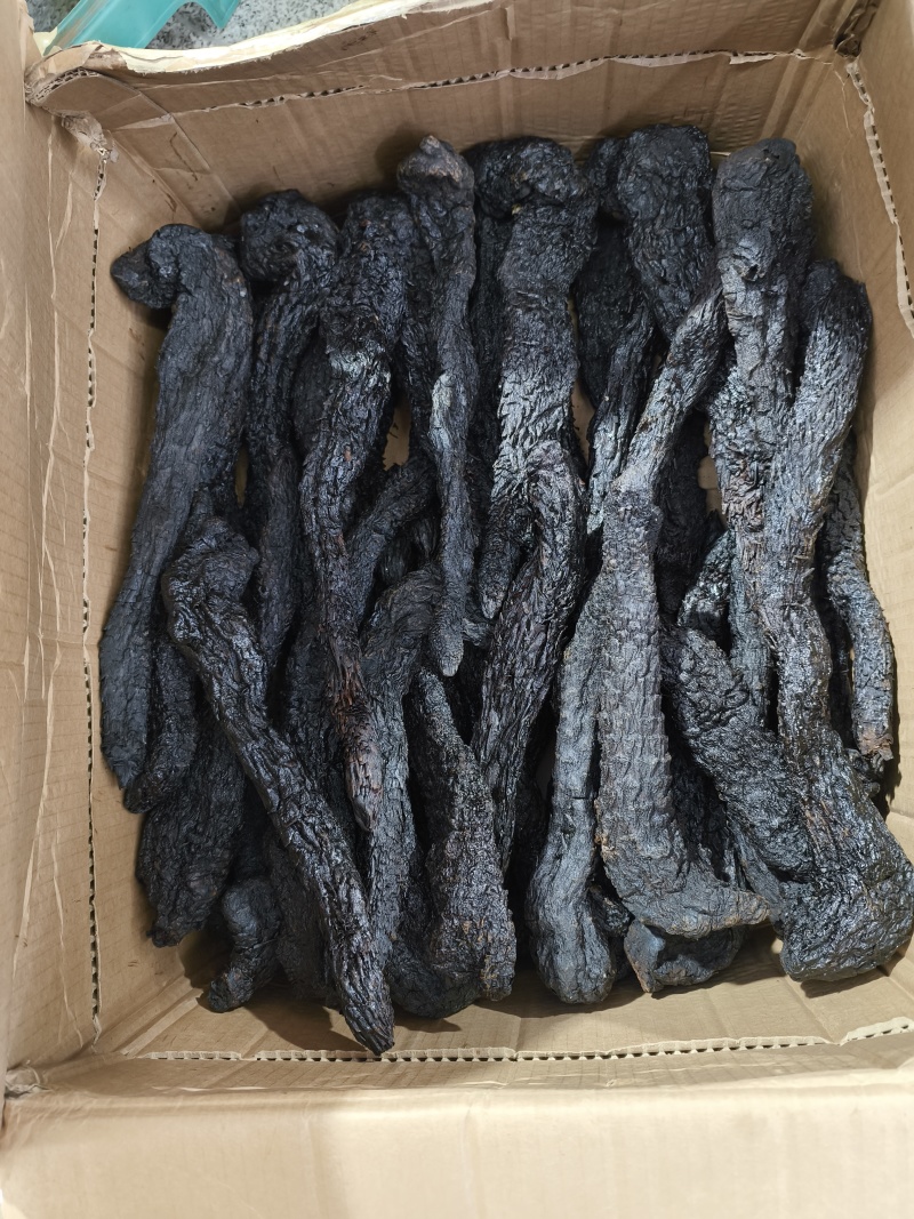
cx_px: 457
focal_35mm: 23
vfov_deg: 73.9
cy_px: 610
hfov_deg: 58.9
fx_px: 810
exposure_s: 1/50
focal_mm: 5.84
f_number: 1.6
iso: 320
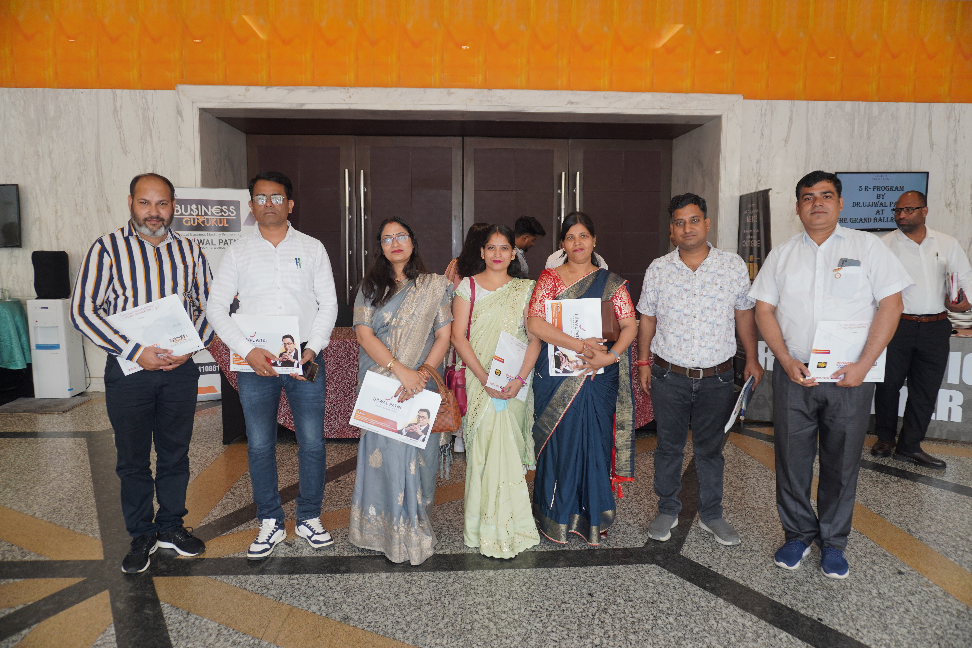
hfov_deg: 73.7
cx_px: 486
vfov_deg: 53.1
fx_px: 648
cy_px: 324
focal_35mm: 24
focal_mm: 16
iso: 125
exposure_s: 1/60
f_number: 3.5
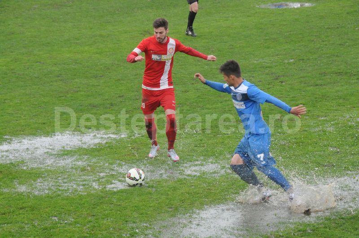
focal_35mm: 168
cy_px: 119
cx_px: 180
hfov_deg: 12.2
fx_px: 1673
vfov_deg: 8.1
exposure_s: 1/400
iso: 2000
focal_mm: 112
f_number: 11
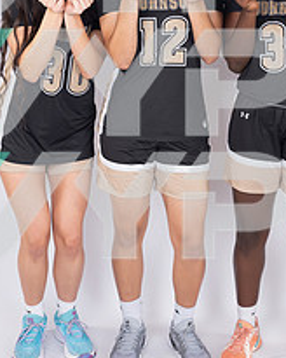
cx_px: 166
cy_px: 84
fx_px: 783
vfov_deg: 25.4
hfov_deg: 20.7
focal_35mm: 74
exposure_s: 1/250
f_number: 4.5
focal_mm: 36
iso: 160
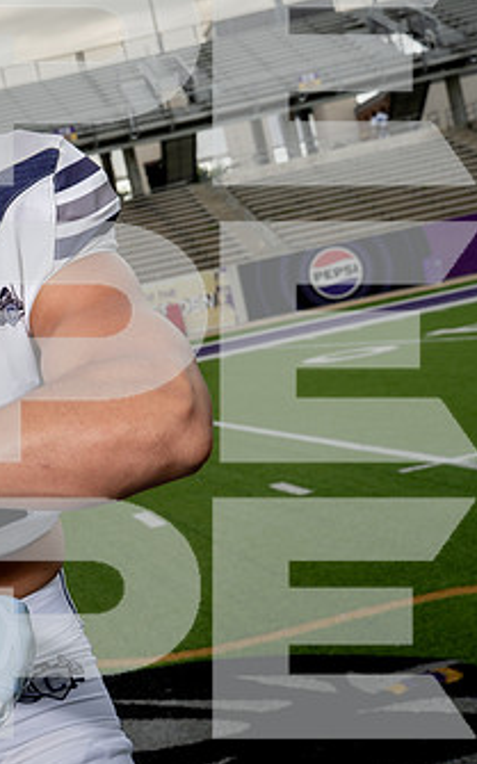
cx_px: -98
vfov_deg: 34.0
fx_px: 1250
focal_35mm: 60
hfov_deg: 20.2
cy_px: 343
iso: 250
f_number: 8
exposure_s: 1/250
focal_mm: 34
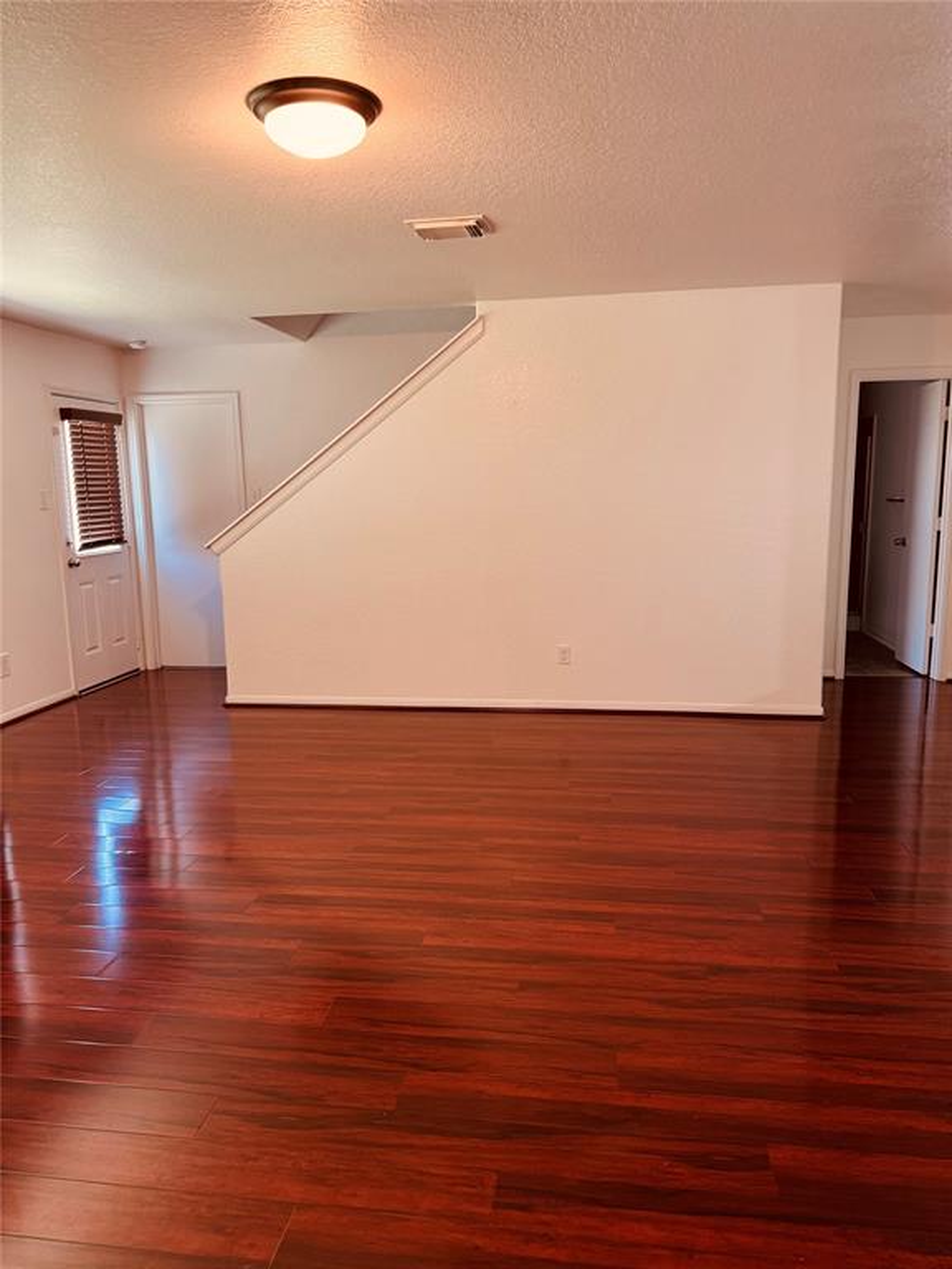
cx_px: 476
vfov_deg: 71.6
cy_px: 634
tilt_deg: -9.1
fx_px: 880
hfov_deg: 56.8
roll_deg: +0.6
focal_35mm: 24
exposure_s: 1/60
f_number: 1.78
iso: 320
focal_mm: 6.76
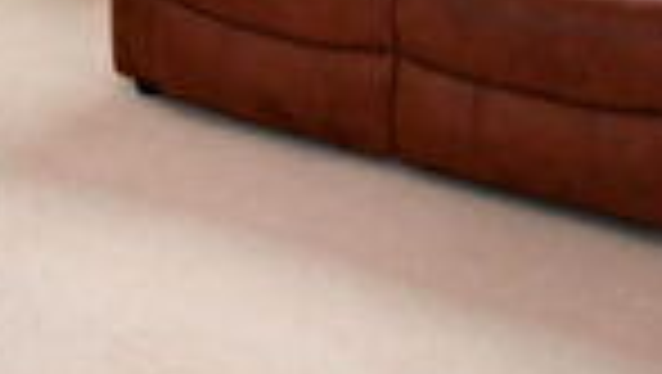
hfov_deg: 26.3
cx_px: -41
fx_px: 1318
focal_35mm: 75
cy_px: -390
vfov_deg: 13.6
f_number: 4
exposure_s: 1/60
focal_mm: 10
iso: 200
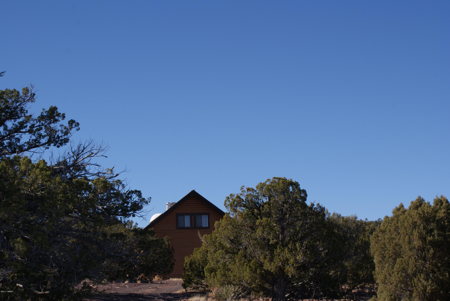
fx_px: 845
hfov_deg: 29.8
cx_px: 225
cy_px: 150
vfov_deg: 20.2
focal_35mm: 68
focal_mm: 45
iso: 100
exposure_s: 1/125
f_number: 13
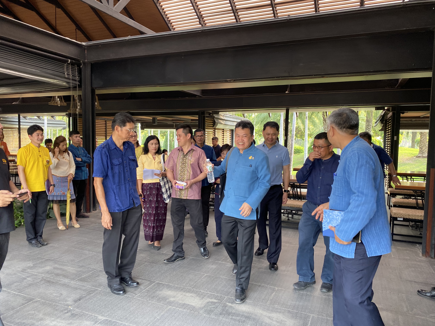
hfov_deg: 67.3
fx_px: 327
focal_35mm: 26
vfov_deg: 53.1
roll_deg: -1.1
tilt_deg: -5.6
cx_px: 218
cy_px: 163
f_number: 1.8
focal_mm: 4.25
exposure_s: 1/121
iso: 80
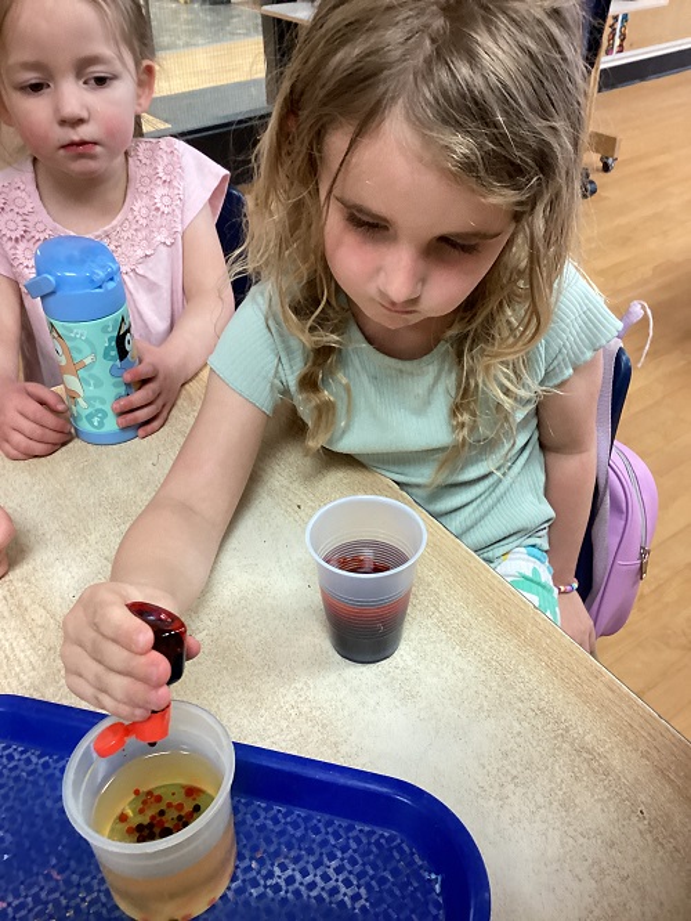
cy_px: 460
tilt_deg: -36.8
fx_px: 825
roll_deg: +1.5
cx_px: 346
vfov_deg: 58.3
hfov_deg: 45.5
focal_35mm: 31
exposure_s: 1/60
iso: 320
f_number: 2.4
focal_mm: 3.3
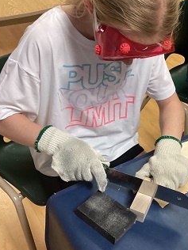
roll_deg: -3.1
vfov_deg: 38.9
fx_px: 355
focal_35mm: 49
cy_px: 131
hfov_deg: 29.6
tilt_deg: -41.7
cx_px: 111
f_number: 2.4
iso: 250
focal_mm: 3.3
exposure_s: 1/40
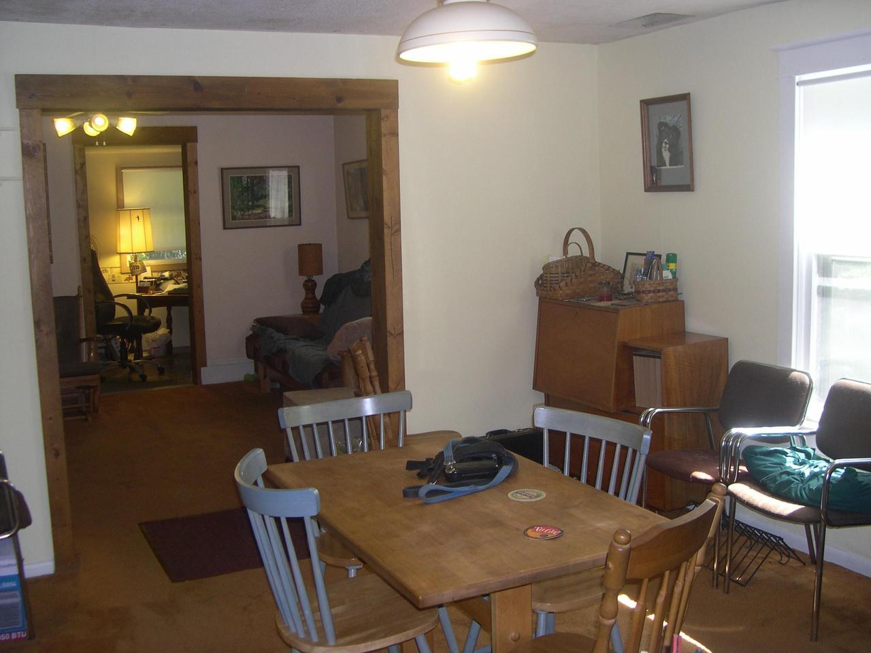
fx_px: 956
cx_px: 436
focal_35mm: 38
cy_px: 326
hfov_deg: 49.0
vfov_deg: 37.7
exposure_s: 1/60
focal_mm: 8
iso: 161
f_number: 2.8
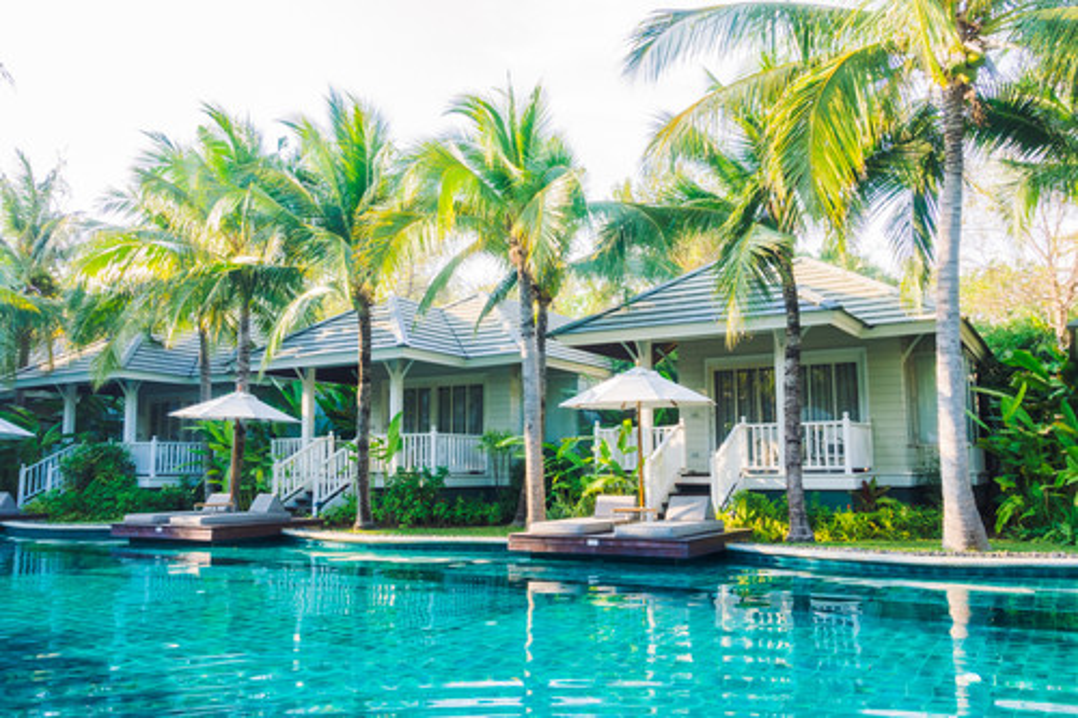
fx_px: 868
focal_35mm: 29
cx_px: 539
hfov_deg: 63.7
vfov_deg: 44.9
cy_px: 359
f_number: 8
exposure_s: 1/40
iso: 125
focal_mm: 10.7
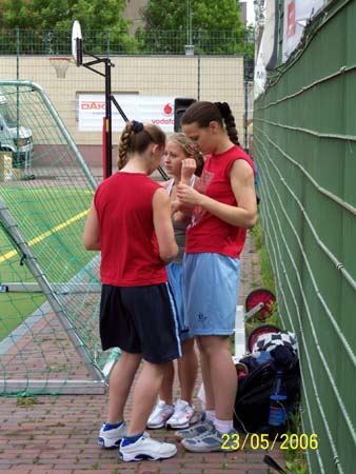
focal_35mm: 101
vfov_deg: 19.4
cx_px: 178
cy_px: 237
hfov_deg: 14.7
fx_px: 1384
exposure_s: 1/350
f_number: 4.8
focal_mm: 21.3
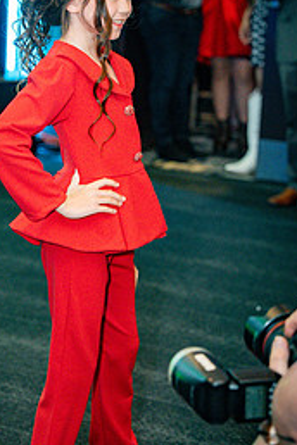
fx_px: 1510
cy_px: 185
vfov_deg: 16.8
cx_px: 69
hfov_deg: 11.2
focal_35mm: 122
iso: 1600
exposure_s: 1/160
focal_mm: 70
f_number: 2.8
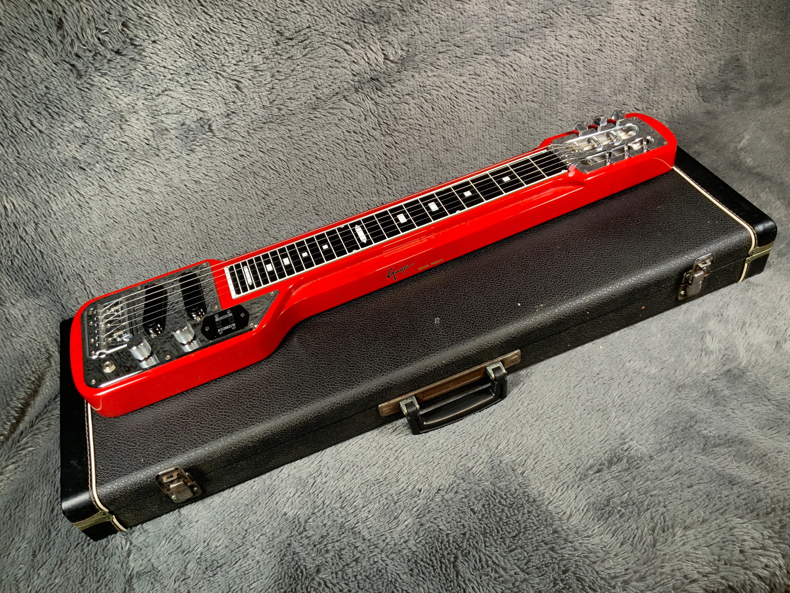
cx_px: 395
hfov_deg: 61.7
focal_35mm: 29
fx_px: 662
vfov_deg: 48.2
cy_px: 296
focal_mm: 3
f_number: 1.8
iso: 64
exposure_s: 1/104
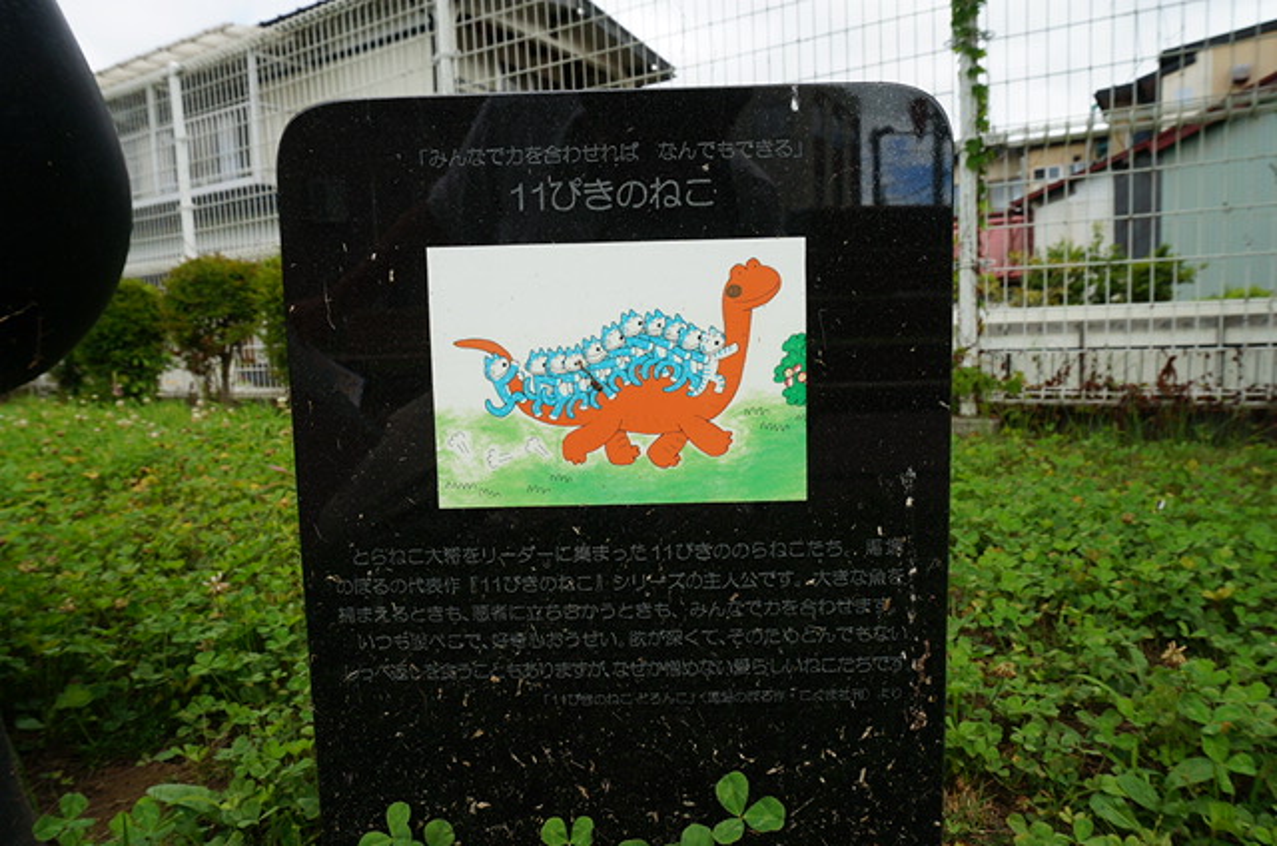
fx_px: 850
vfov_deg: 52.9
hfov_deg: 73.8
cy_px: 423
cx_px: 638
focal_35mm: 24
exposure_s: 1/80
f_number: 9
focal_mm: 16
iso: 100
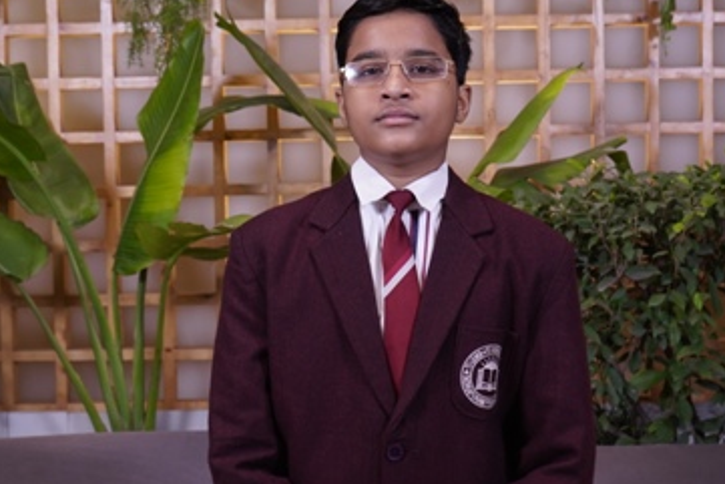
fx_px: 1350
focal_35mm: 67
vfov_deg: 20.3
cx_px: 406
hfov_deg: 30.0
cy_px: 234
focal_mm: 36
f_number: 5
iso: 640
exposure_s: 1/125
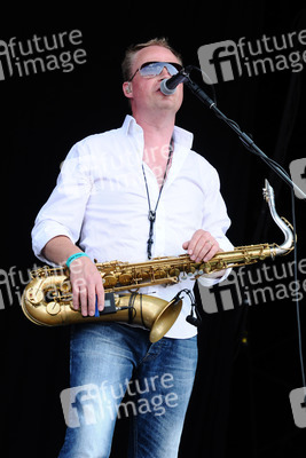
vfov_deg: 14.9
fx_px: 1758
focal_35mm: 138
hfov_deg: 9.9
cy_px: 229
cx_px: 153
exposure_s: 1/400
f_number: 5.6
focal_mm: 92
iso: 320
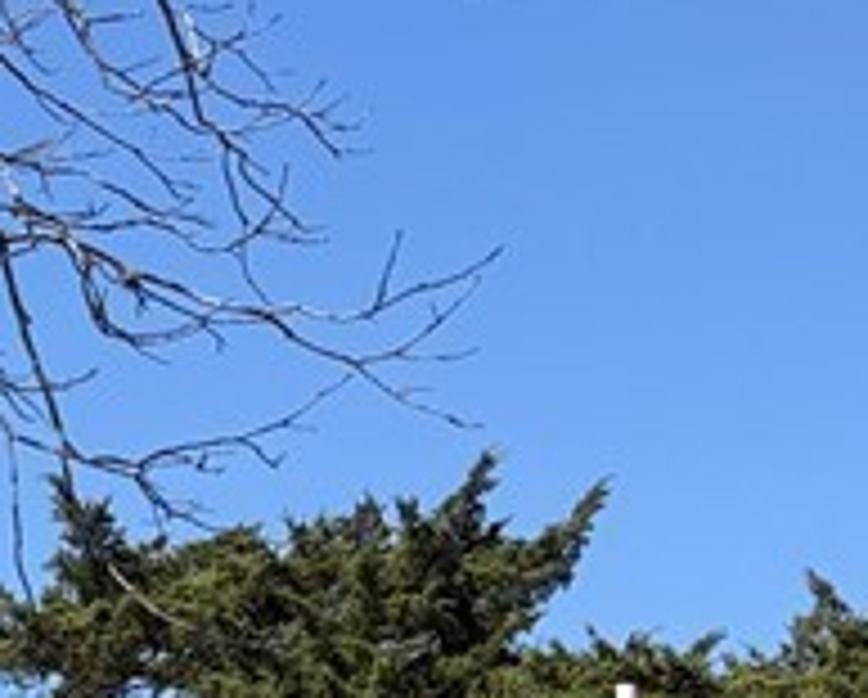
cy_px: 1270
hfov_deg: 12.7
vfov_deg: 11.5
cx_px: -1097
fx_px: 3190
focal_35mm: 124
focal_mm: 6.76
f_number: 1.78
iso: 80
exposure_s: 1/3279
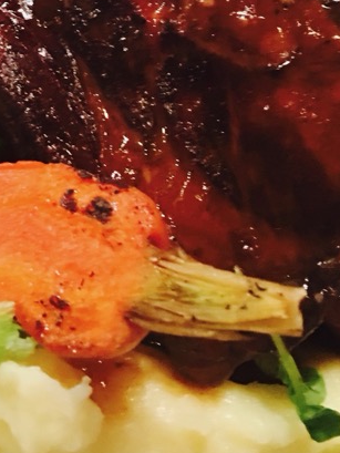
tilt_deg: -47.4
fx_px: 1113
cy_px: -9
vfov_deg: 22.1
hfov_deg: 16.7
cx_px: -56
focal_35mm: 85
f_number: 2.2
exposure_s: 1/8
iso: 80
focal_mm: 4.15
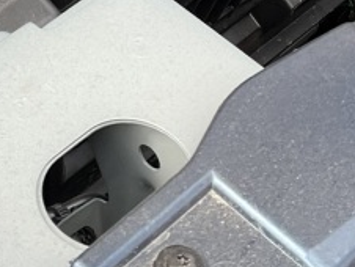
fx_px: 1417
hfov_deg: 14.0
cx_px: -35
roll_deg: -3.1
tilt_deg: -28.9
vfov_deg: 9.7
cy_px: -330
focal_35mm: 138
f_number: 1.6
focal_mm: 4.2
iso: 32
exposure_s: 1/278
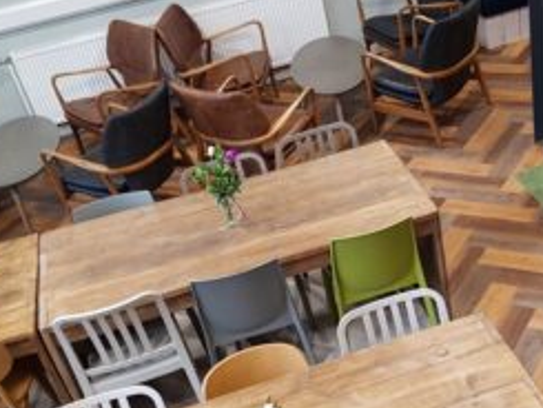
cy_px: 271
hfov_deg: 34.9
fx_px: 847
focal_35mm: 54
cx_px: 390
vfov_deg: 26.9
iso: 125
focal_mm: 4.2
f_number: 1.7
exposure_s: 1/50
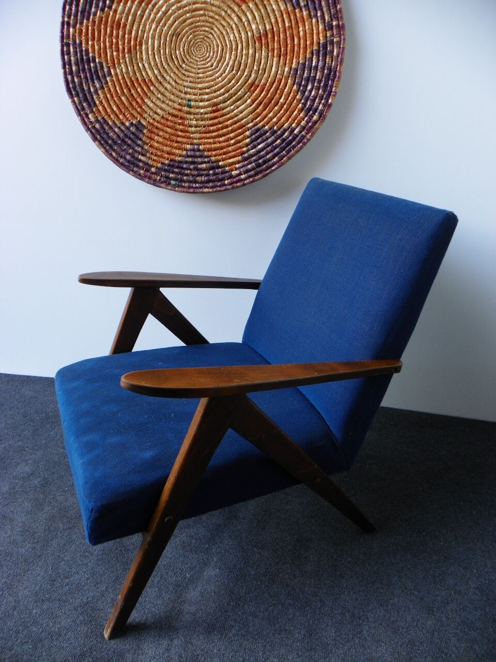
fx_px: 497
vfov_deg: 67.3
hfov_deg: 53.1
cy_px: 331
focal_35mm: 26
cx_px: 248
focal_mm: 4.6
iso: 64
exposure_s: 1/50
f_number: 2.8
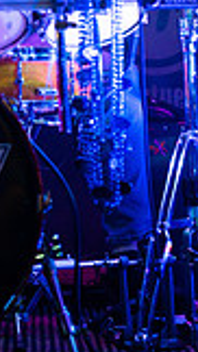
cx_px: -74
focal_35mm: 151
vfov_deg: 13.9
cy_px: -43
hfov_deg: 7.9
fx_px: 1411
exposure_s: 1/200
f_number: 2.8
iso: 400
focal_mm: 52
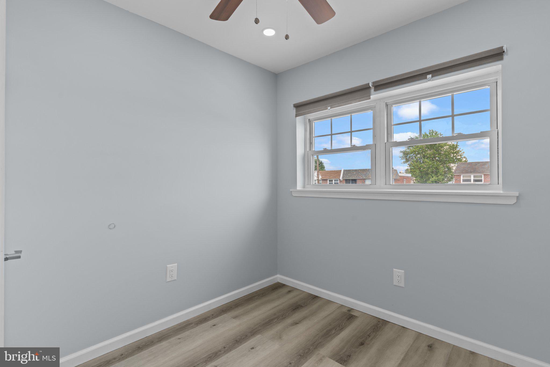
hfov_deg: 93.3
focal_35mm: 17
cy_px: 184
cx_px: 275
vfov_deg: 70.4
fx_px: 260
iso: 500
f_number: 8
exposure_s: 1/13
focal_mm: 17
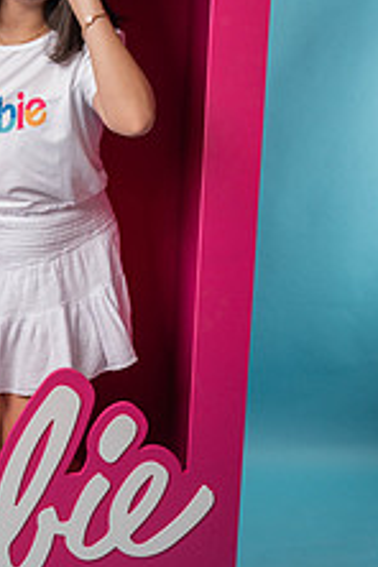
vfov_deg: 29.1
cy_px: 212
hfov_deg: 19.3
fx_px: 1087
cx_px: 15
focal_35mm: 69
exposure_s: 1/200
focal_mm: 34
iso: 250
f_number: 6.3
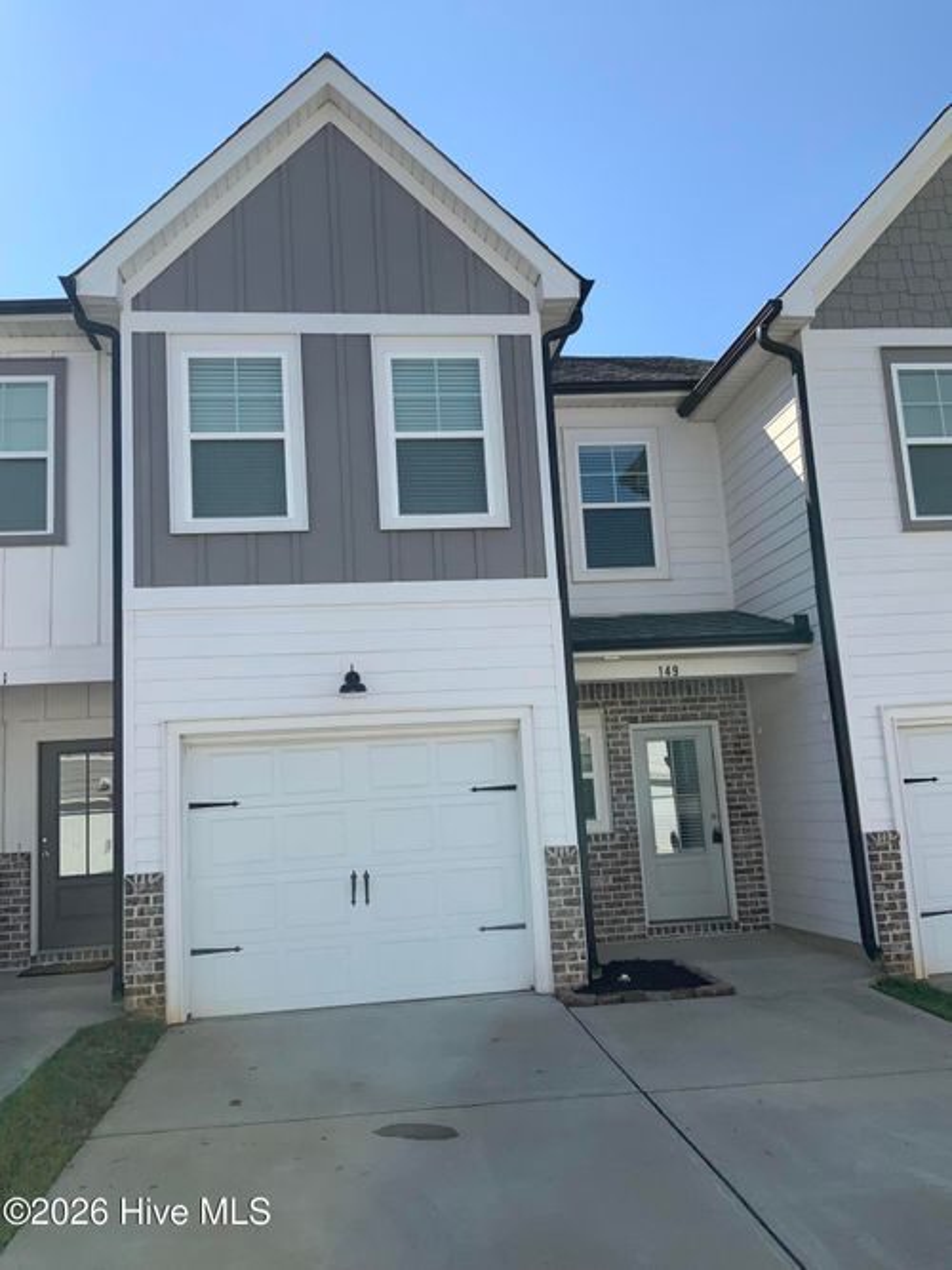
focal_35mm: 29
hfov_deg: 48.2
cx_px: 476
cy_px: 635
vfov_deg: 61.7
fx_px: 1064
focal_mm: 3
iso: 16
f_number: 1.8
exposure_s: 1/1626
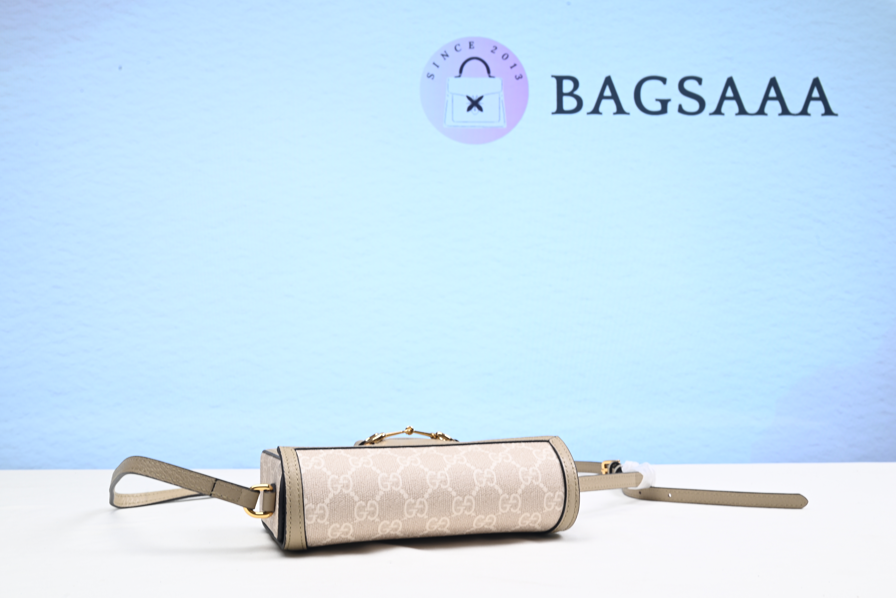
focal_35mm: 40
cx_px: 448
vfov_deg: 33.4
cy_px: 299
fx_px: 996
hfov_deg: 48.4
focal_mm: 40
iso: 100
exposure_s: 1/2
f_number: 16
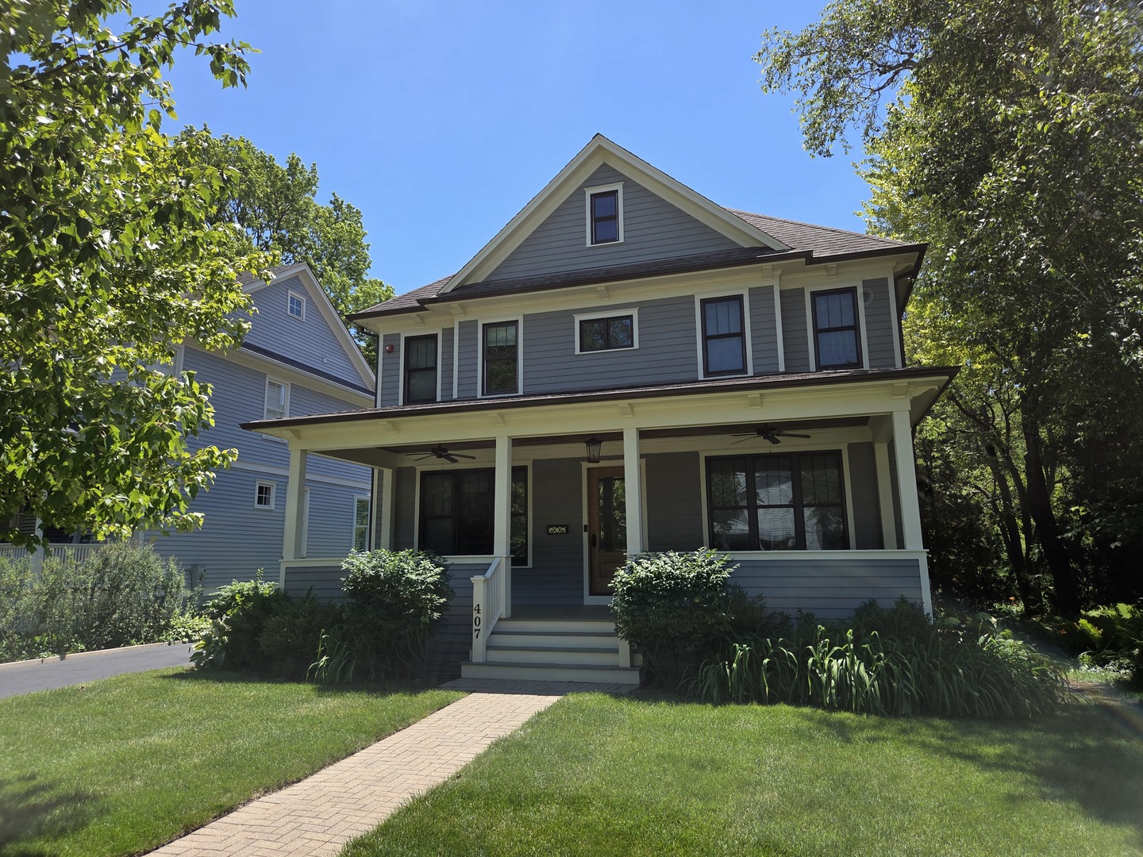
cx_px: 572
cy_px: 428
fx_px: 759
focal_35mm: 23
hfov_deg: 73.9
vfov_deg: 58.9
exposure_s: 1/3255
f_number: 1.8
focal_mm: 5.4
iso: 80
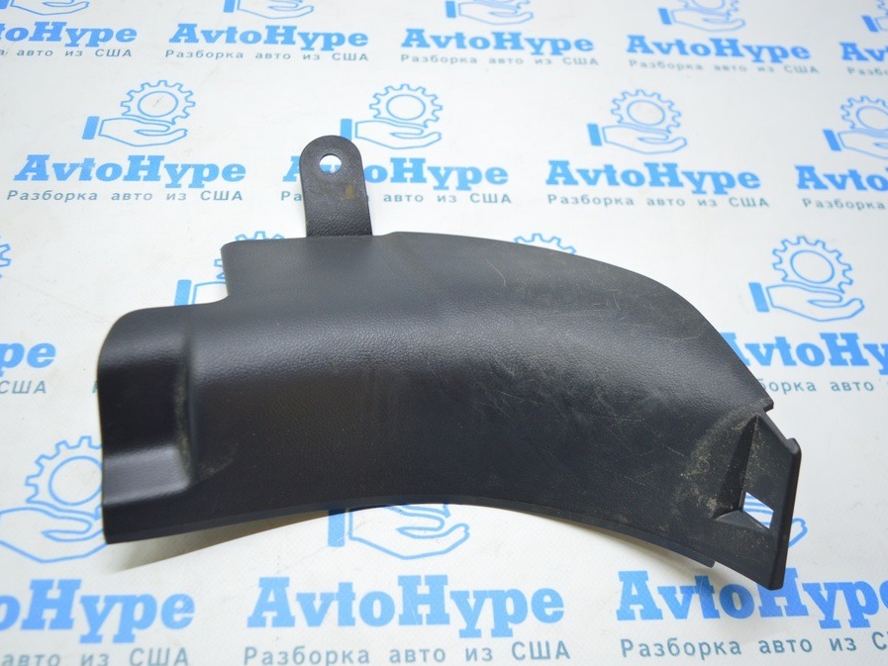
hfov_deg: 53.1
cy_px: 336
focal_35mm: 35
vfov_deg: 41.2
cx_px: 399
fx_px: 886
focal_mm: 21
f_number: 3.8
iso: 400
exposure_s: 1/40
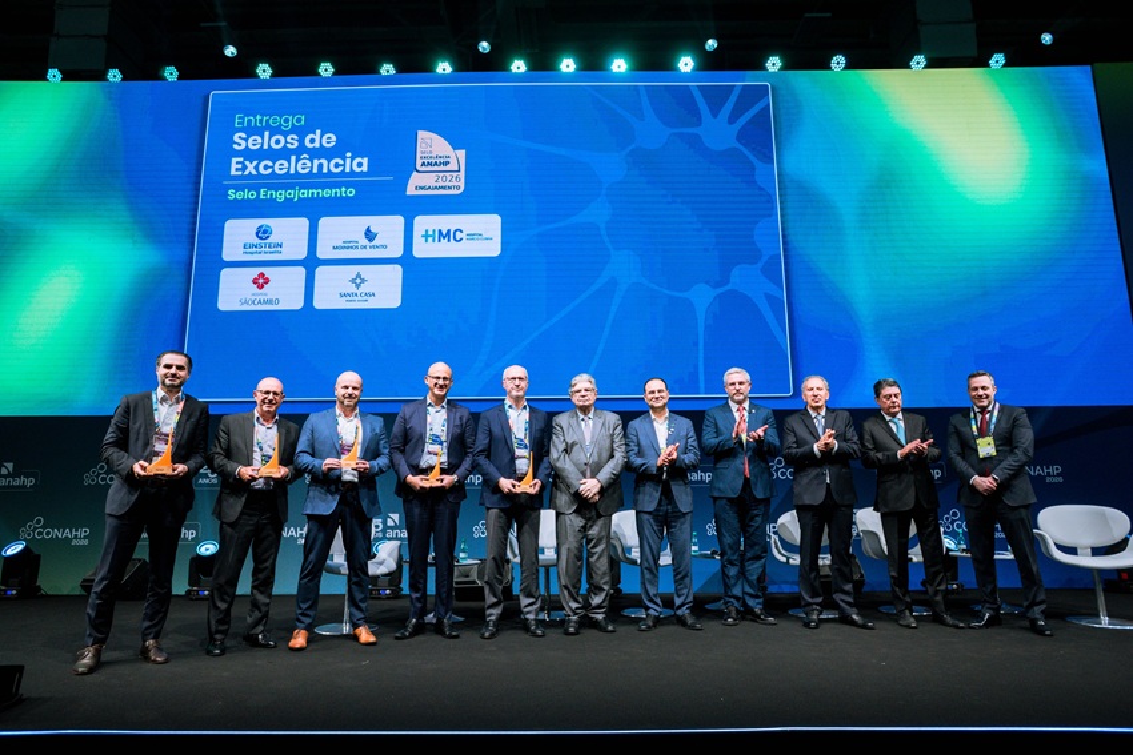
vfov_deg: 57.2
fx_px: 692
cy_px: 378
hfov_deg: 78.6
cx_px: 566
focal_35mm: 22
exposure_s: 1/200
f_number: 5
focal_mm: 22
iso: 800
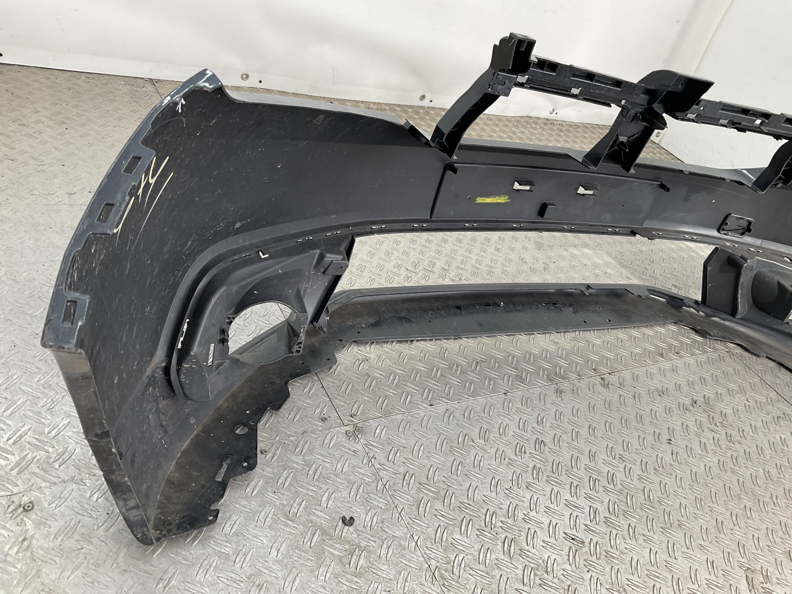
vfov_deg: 48.2
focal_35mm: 29
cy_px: 297
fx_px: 664
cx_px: 396
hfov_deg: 61.7
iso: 25
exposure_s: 1/120
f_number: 1.8
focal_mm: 3
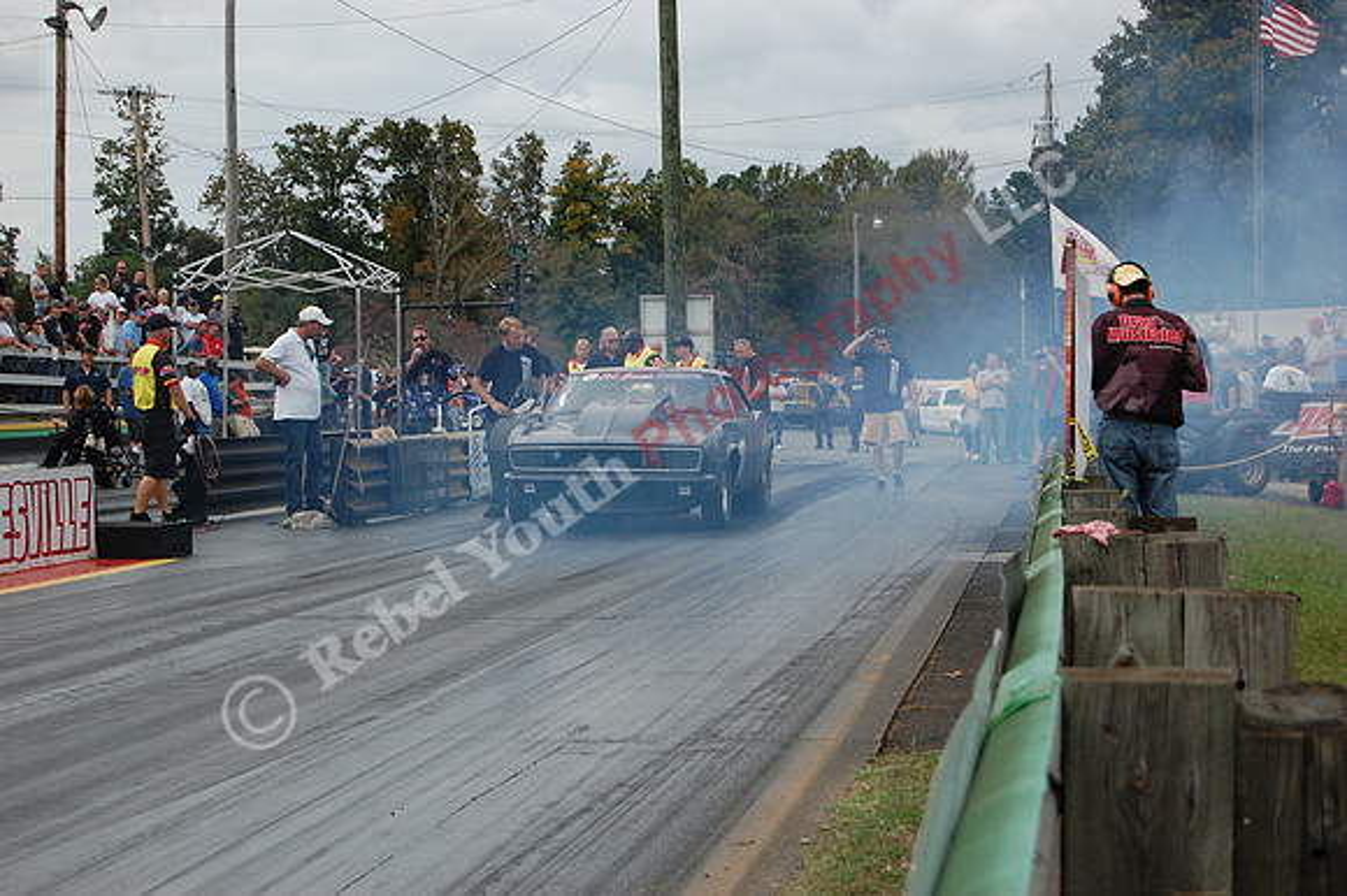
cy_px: 448
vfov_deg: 16.5
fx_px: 3085
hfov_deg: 24.6
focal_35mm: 82
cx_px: 674
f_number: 5.6
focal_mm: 55
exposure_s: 1/800
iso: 400
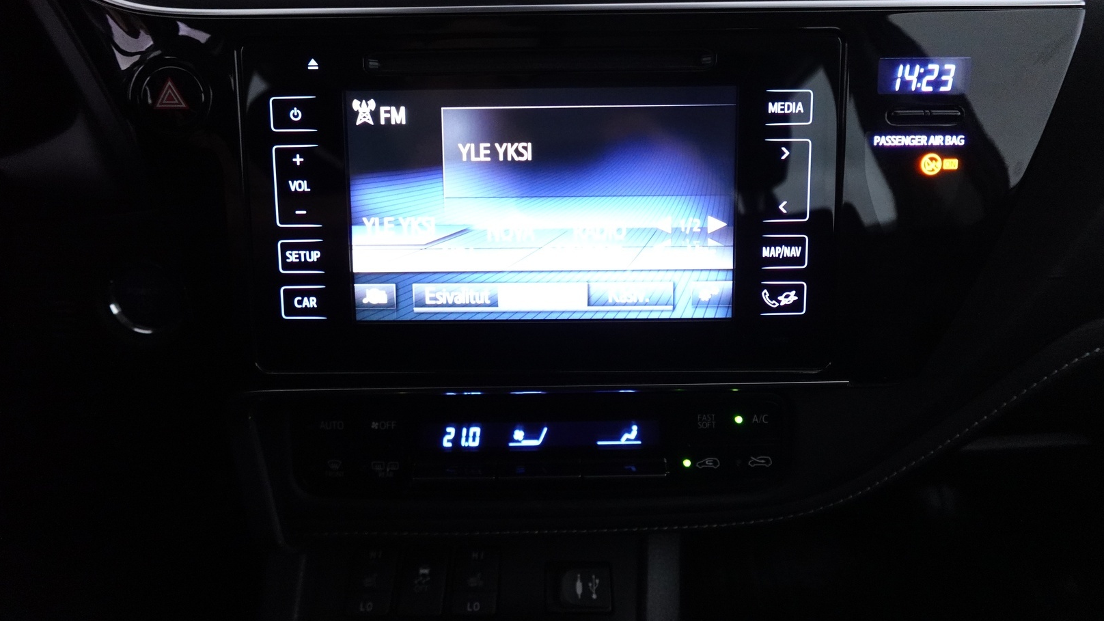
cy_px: 254
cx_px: 551
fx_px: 615
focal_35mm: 21
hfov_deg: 83.8
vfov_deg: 53.3
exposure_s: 1/100
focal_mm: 7.6
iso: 1600
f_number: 2
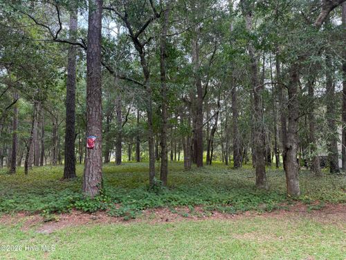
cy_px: 130
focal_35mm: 24
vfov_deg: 56.8
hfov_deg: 71.6
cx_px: 173
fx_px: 240
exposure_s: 1/136
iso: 100
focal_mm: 6.76
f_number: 1.78
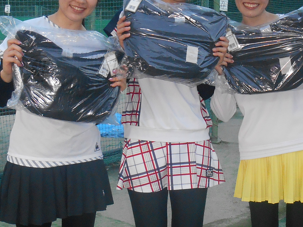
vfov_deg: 20.7
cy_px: 88
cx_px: 196
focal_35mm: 71
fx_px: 621
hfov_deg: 27.3
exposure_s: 1/25
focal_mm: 4.7
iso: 280
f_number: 3.4
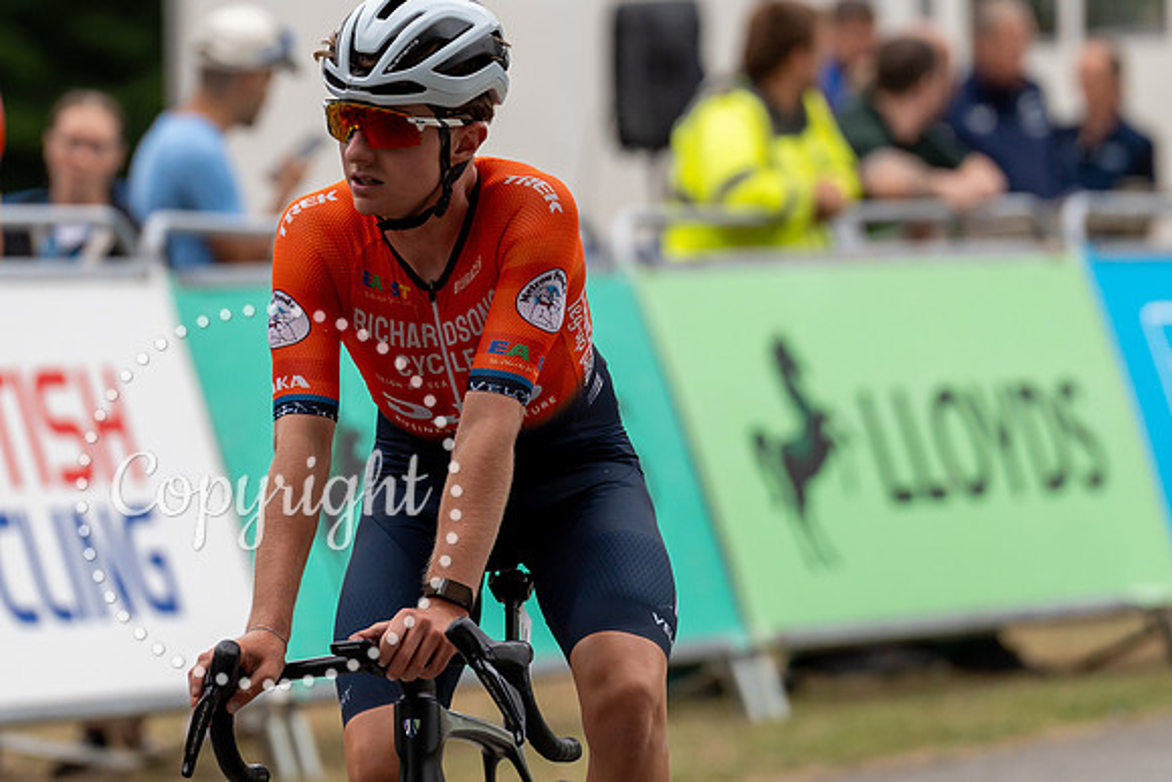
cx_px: 440
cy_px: 235
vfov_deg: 3.6
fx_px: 12402
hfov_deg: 5.4
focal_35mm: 381
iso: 640
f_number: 3.5
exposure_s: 1/1000
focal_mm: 200
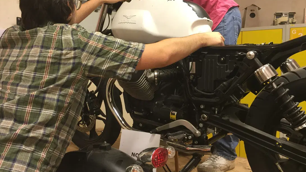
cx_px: 139
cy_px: 79
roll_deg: +0.2
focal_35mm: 35
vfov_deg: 33.7
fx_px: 284
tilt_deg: -0.3
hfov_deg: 56.5
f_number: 2.2
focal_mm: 4.15
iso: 100
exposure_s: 1/30
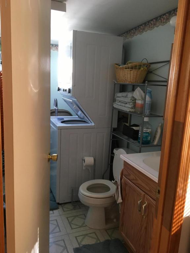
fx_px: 212
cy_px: 126
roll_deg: -3.3
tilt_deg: -10.0
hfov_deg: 48.2
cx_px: 95
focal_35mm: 29
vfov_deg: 61.7
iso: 100
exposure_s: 1/30
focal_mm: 4.15
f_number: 2.2
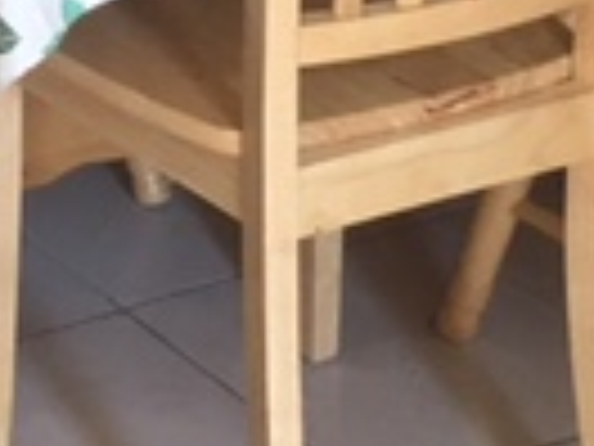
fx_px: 2420
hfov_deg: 13.2
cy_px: -604
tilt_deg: -8.2
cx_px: -297
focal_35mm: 141
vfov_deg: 9.4
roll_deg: +0.8
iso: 40
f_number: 2.2
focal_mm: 4.15
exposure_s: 1/30
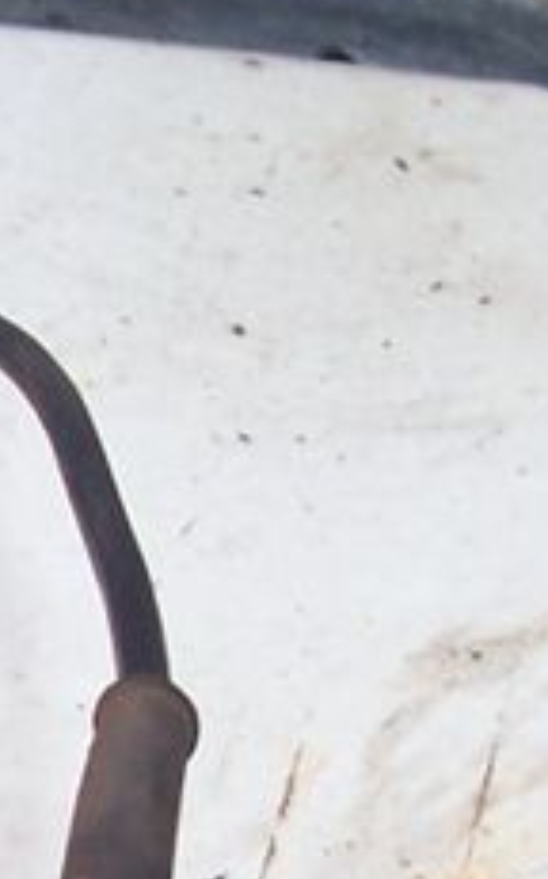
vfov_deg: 13.1
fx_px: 3735
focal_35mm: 156
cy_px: 1065
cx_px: -365
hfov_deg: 8.2
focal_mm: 5.6
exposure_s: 1/180
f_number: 2.7
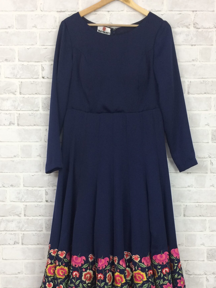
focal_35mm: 43
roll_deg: -1.3
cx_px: 114
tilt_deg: -9.3
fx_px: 358
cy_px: 181
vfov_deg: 43.5
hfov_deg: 33.6
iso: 100
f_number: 2.2
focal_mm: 4.15
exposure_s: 1/33
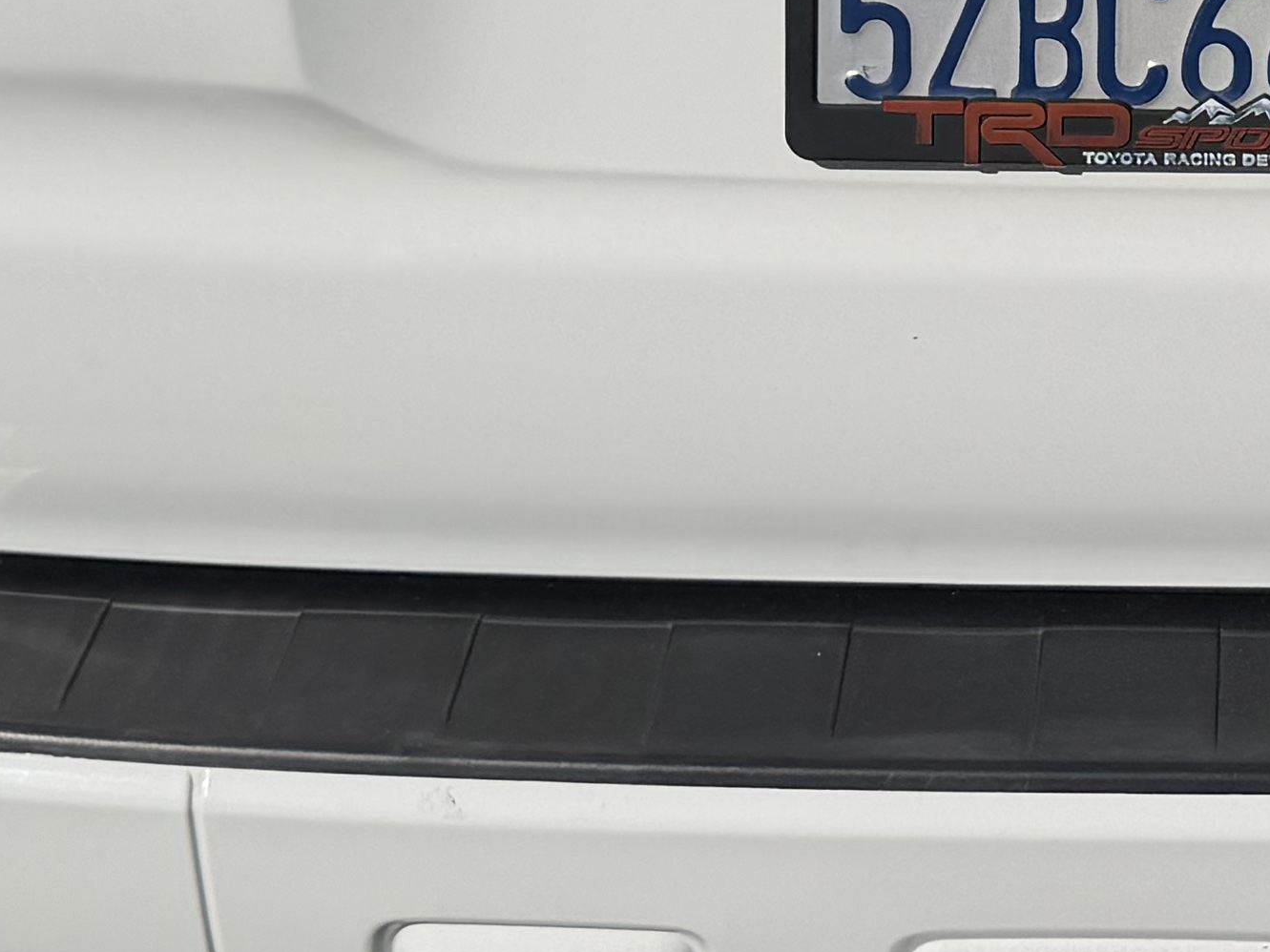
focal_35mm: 103
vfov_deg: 13.9
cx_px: 1326
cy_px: -243
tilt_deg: -20.9
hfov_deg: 18.5
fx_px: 3779
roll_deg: -0.2
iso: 80
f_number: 1.78
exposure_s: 1/17544
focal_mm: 6.76
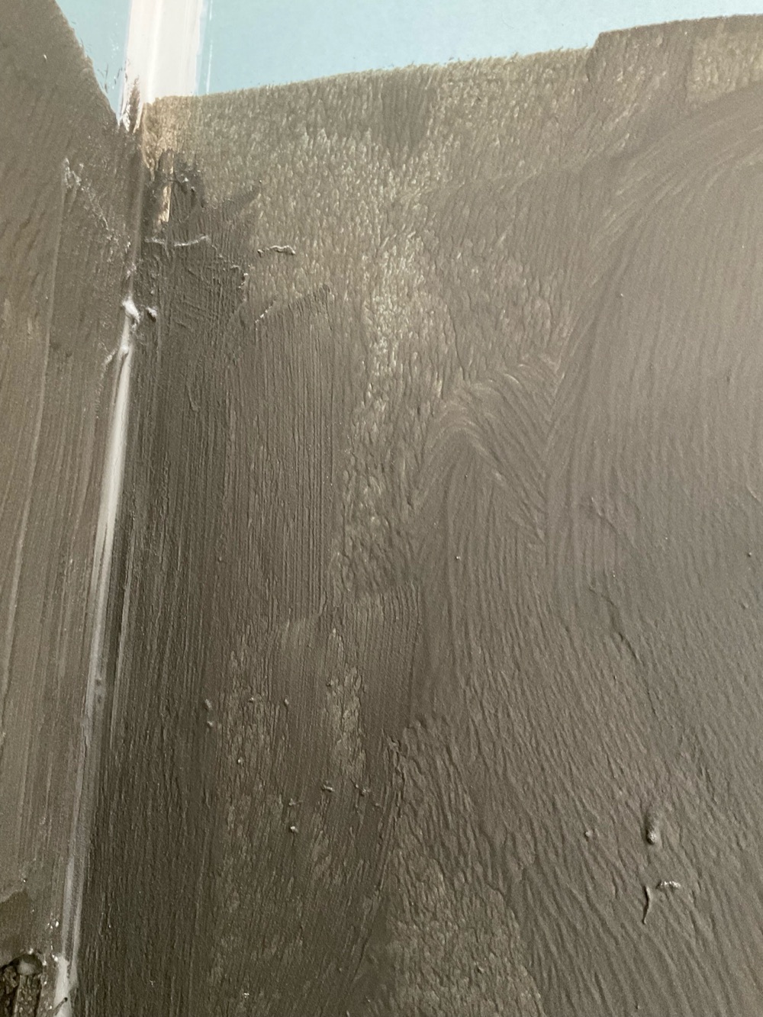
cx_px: 382
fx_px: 852
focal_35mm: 29
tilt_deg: +7.5
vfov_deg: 61.7
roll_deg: -2.0
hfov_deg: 48.2
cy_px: 508
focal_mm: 3
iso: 320
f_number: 1.8
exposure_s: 1/30
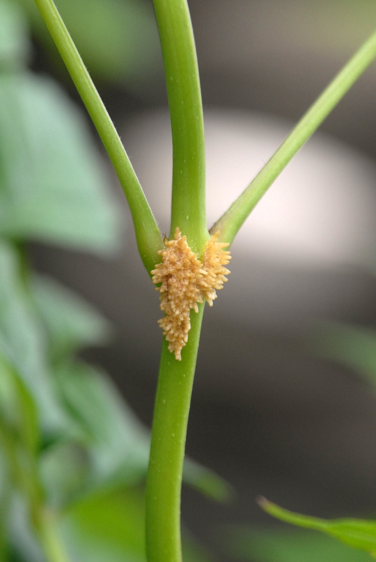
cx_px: 188
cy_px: 281
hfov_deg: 4.2
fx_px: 5157
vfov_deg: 6.2
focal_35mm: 330
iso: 400
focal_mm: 220
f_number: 7.1
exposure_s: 1/180
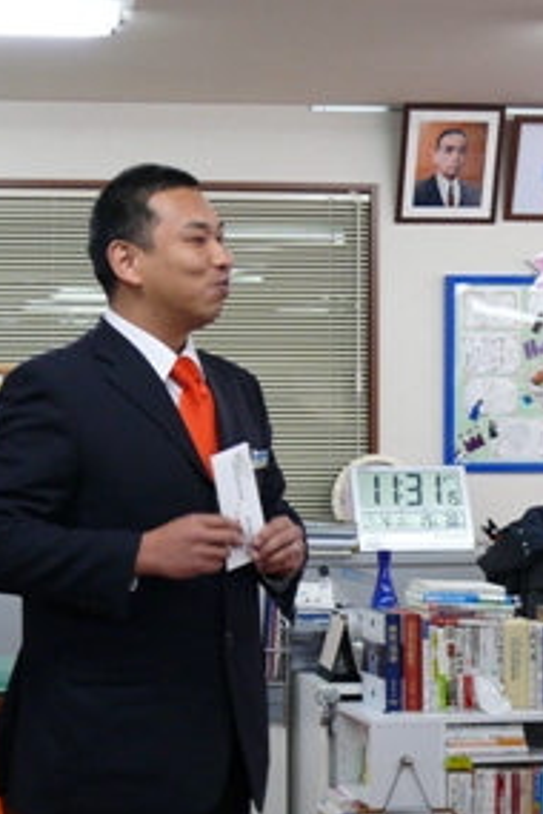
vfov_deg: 21.7
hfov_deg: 14.4
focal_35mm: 94
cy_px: 408
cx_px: 77
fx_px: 2127
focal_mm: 11.6
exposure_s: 1/60
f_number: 3.2
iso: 250
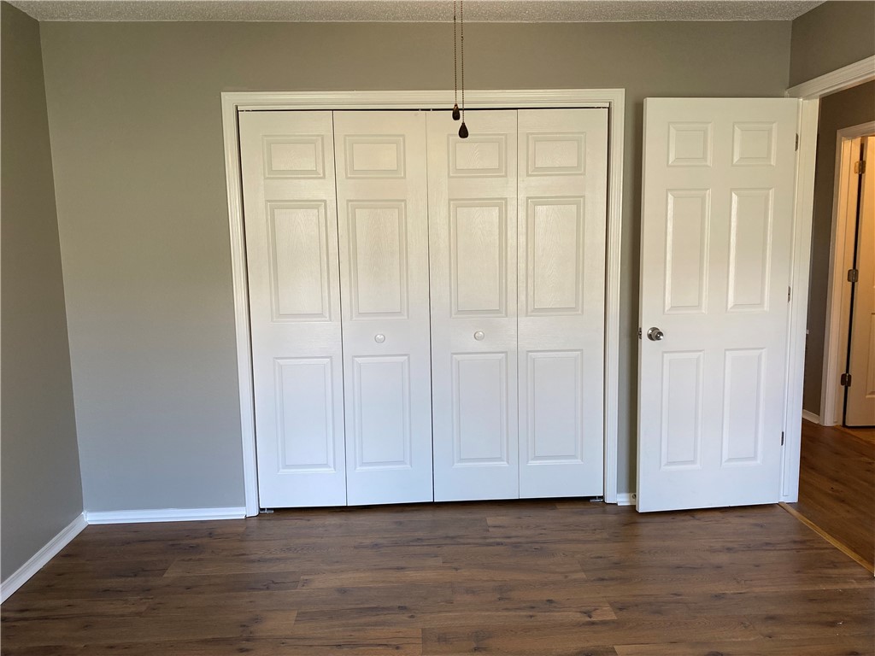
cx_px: 438
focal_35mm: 26
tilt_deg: -7.6
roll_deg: +0.8
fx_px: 657
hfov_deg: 67.3
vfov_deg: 53.1
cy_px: 328
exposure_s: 1/121
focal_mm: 4.25
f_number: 1.8
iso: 100
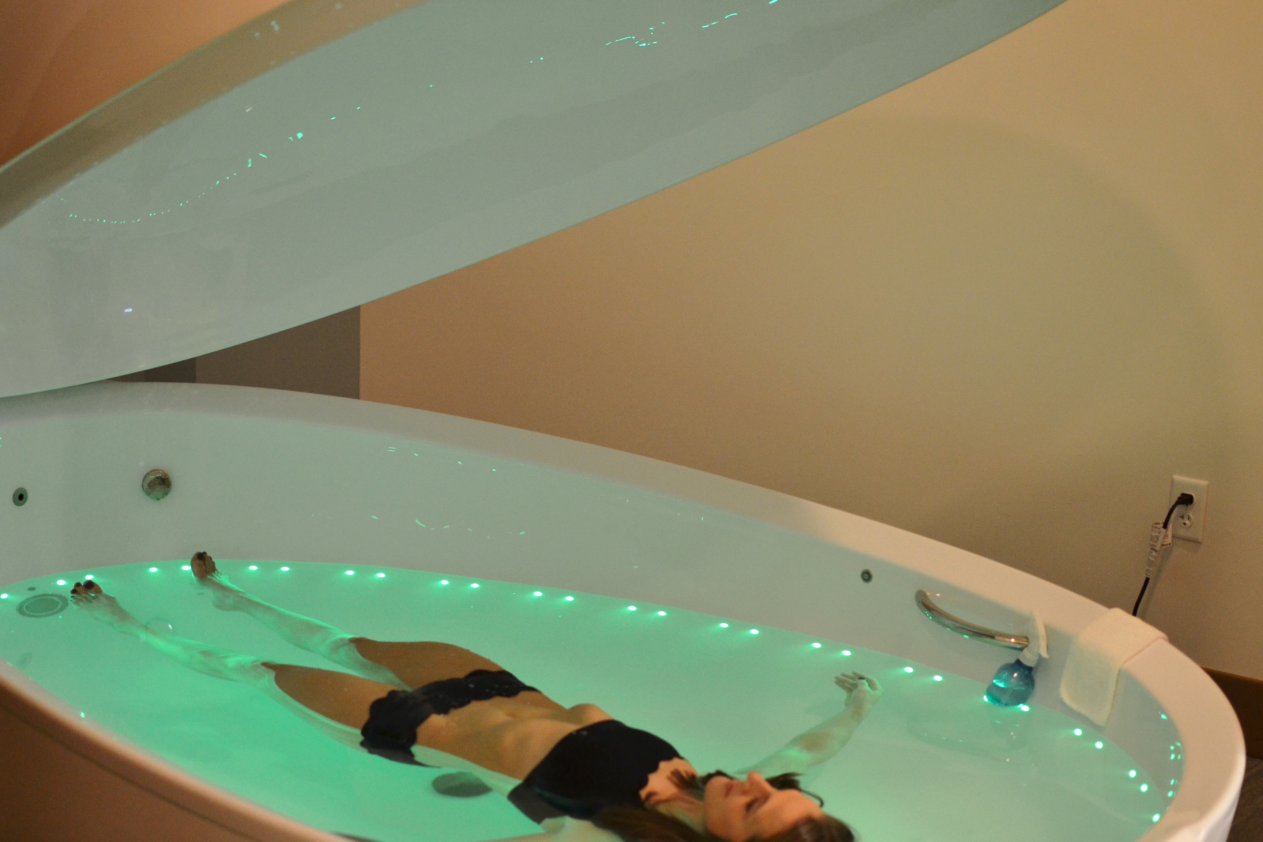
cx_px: 583
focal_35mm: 61
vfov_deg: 22.4
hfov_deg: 33.1
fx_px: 2125
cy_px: 479
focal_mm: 35
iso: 800
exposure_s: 1/40
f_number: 2.2
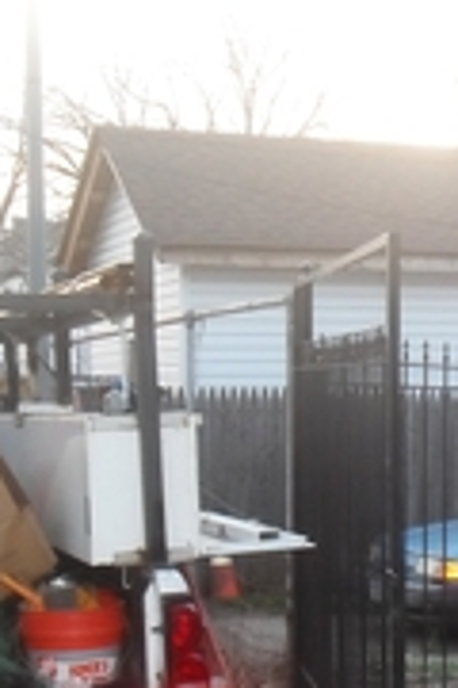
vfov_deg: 25.0
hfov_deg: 16.2
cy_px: 443
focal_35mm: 81
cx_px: 553
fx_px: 1546
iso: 240
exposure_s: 1/45
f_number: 3.2
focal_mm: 6.3
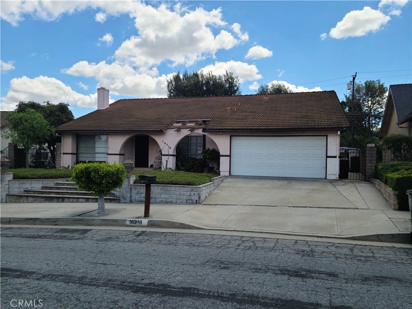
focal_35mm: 28
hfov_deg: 63.4
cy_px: 154
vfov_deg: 49.7
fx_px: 333
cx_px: 206
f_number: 2
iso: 25
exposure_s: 1/641
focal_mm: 5.9
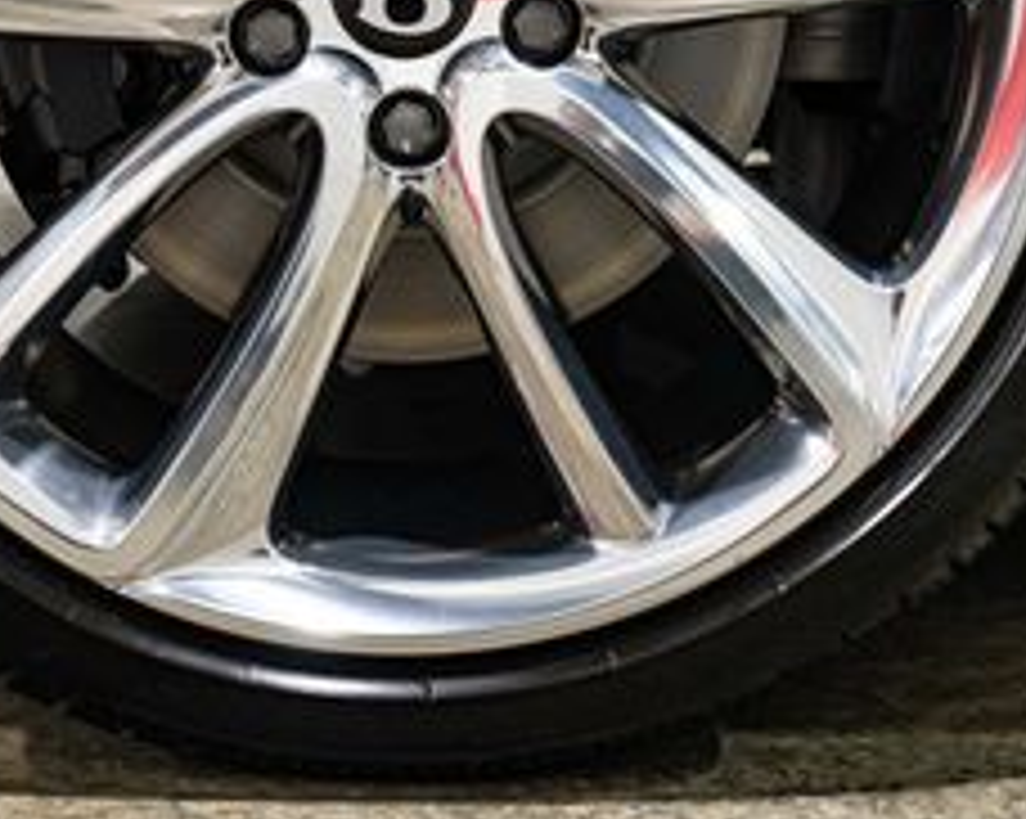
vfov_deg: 17.3
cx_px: 410
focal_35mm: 87
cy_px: 34
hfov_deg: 22.0
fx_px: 2640
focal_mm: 33
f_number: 5
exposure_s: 1/30
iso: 1600
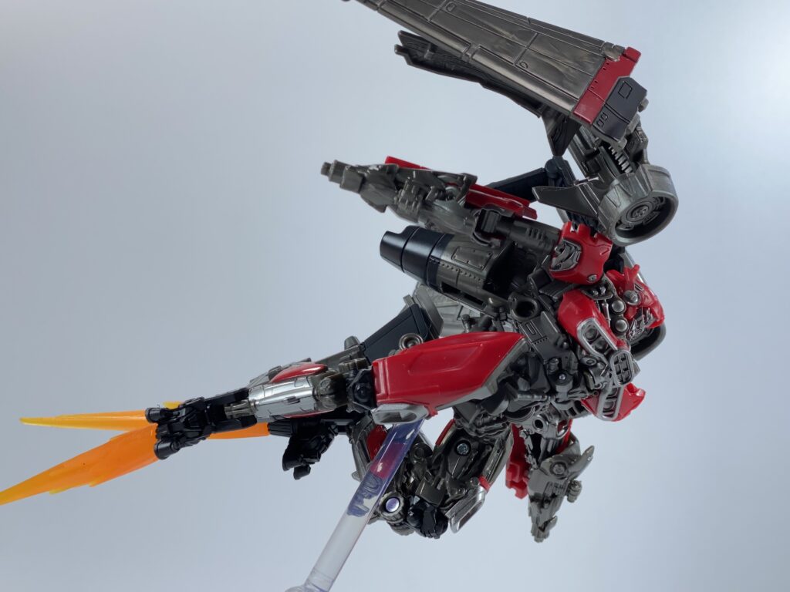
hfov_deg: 30.7
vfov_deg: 23.3
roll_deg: -15.5
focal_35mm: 63
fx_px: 1438
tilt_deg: +12.2
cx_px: 395
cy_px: 296
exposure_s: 1/100
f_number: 2
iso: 20
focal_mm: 6
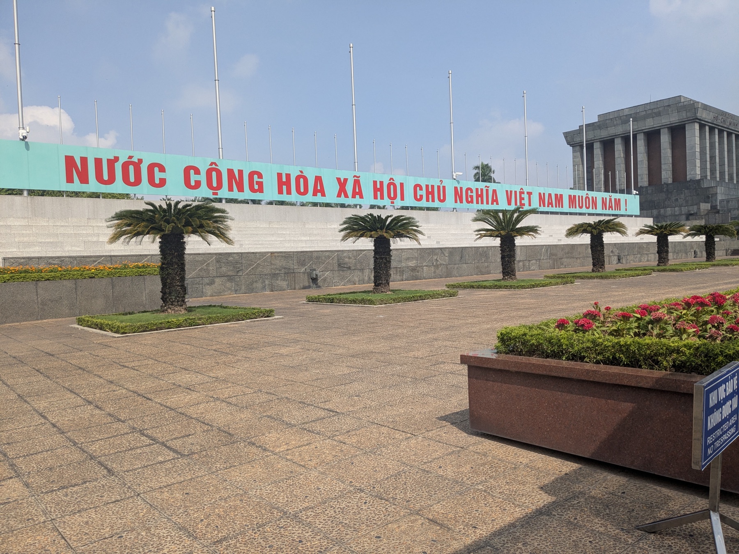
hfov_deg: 65.3
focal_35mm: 27
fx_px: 576
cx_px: 370
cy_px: 277
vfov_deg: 51.4
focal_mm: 4.38
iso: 60
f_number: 1.73
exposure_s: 1/2924
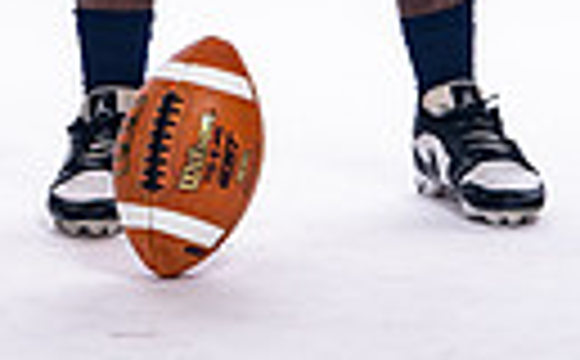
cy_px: -562
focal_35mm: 349
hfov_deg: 6.0
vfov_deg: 3.7
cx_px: 225
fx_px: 5505
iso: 400
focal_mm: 98
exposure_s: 1/250
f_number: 6.3
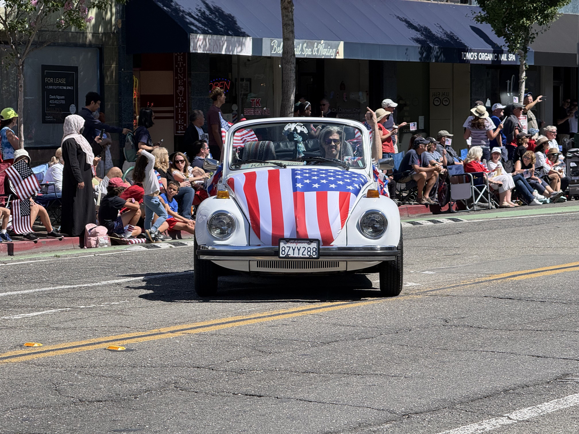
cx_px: 290
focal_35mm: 120
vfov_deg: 12.3
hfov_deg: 16.4
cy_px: 217
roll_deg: +0.3
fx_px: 2007
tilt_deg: -3.1
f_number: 2.8
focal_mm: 15.66
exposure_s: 1/1342
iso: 64
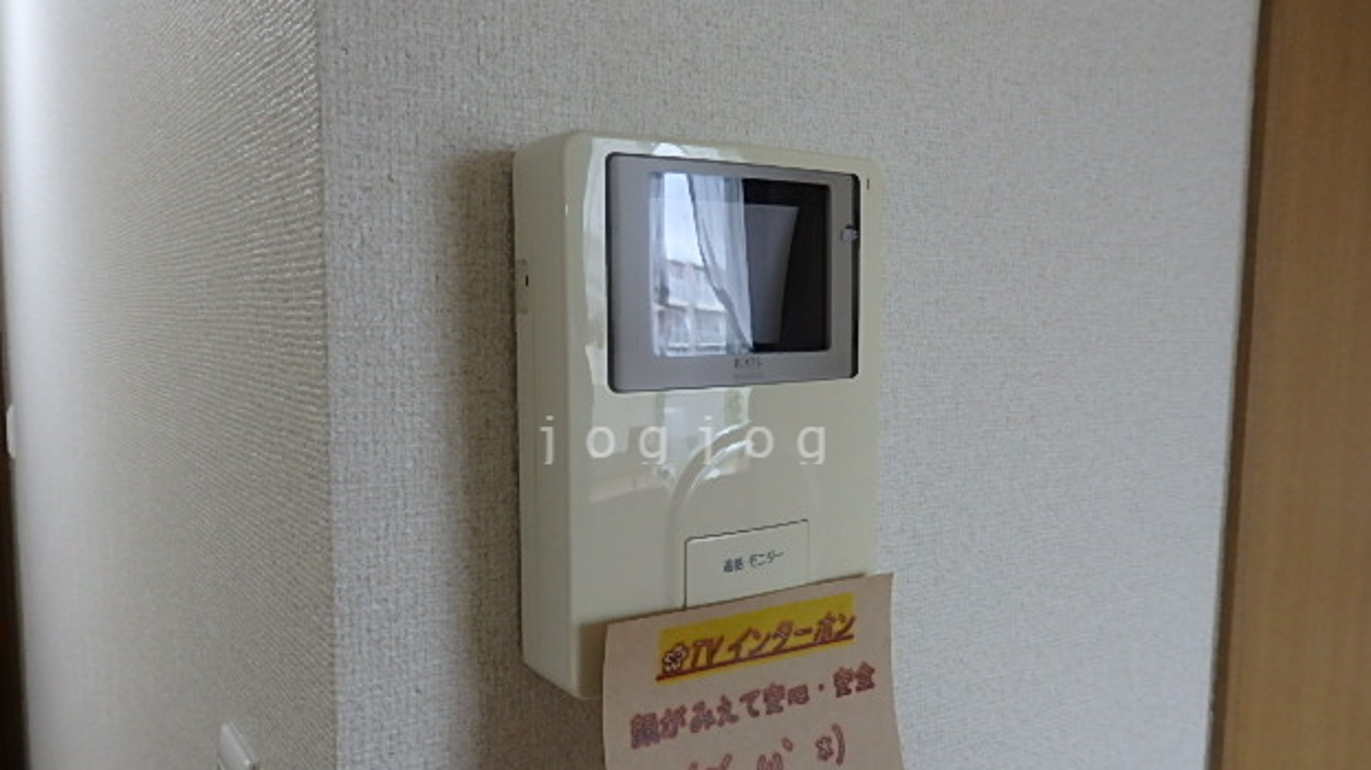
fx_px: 1018
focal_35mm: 28
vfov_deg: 41.4
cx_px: 687
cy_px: 438
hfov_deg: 67.9
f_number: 3
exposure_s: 1/30
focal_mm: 4.5
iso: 320
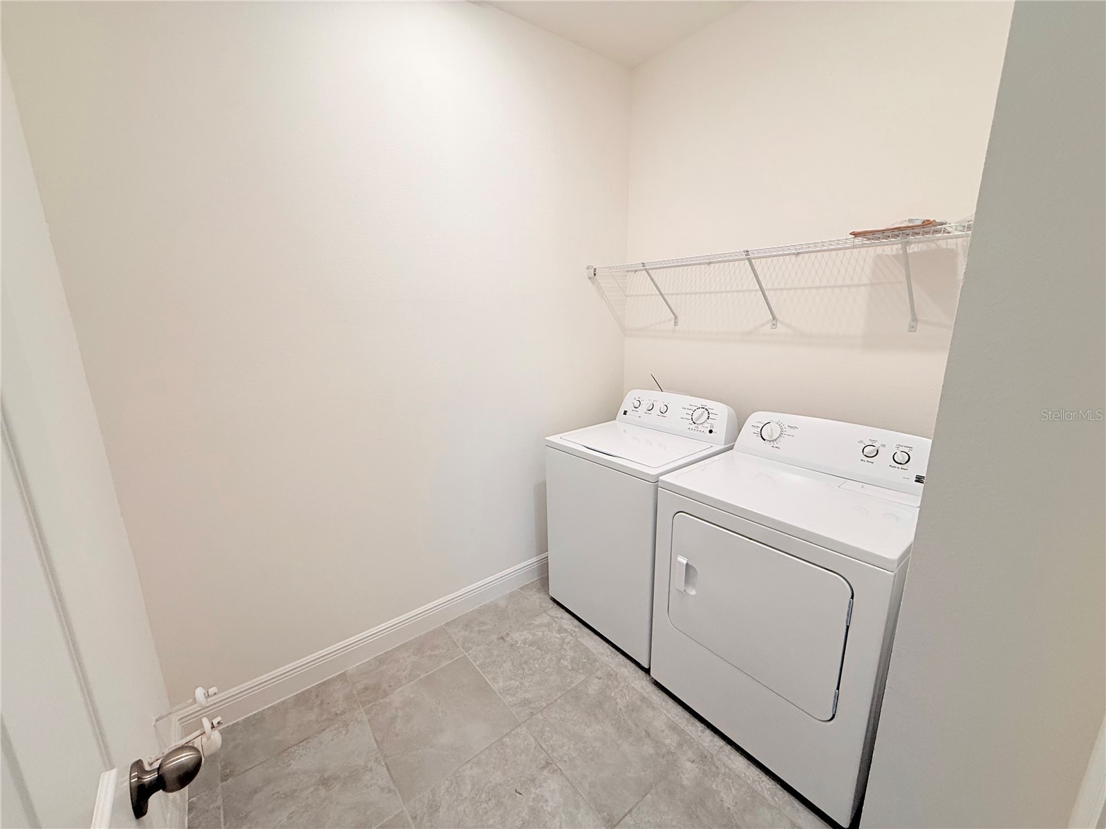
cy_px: 414
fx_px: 447
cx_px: 553
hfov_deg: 102.1
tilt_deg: -12.7
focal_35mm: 14
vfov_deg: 85.7
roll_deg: +1.1
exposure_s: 1/120
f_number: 2.2
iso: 125
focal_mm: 2.22
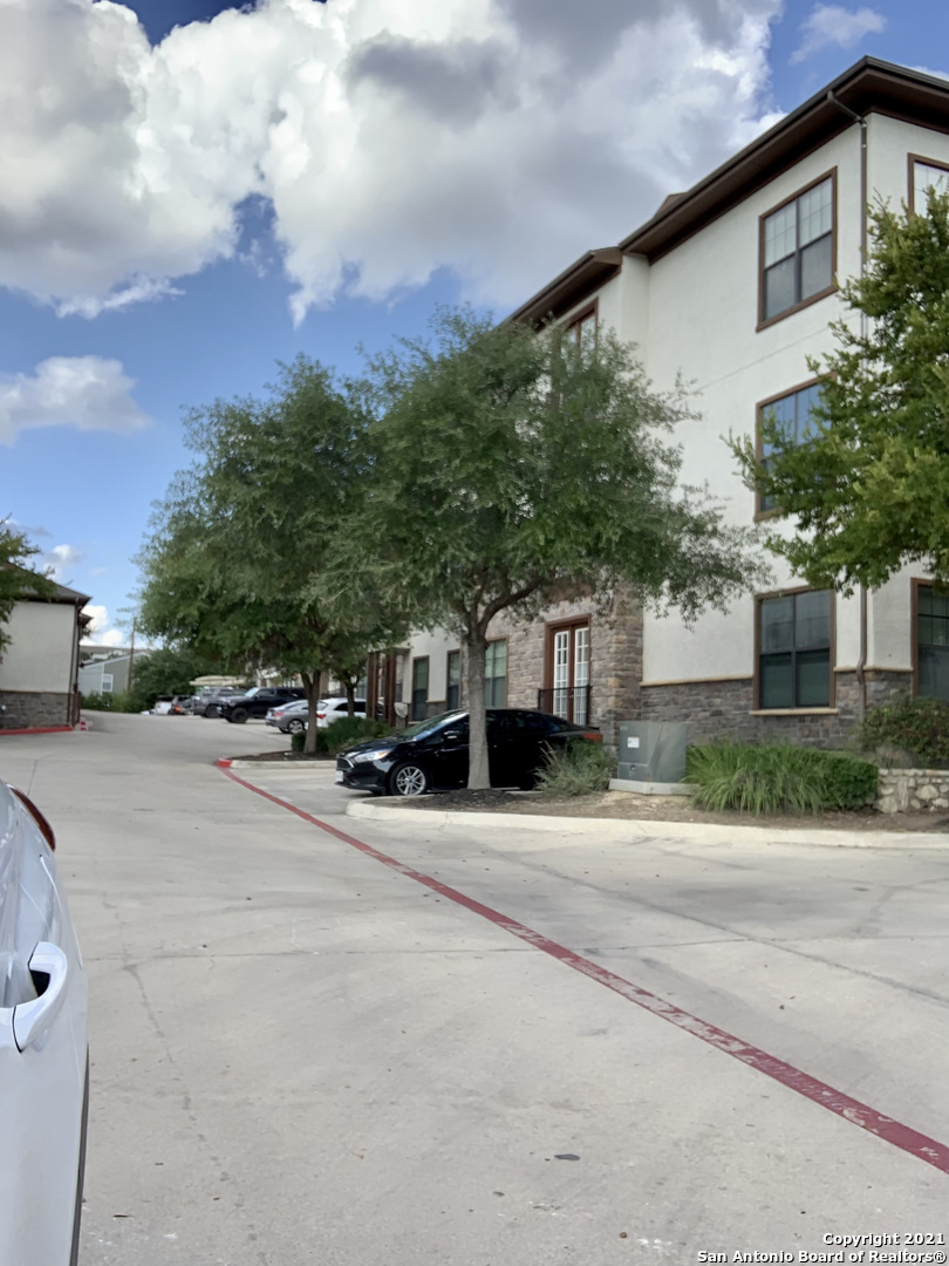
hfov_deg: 44.2
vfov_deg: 56.8
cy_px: 633
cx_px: 474
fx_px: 1170
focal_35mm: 32
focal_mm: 2.87
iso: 16
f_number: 2.2
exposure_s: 1/419
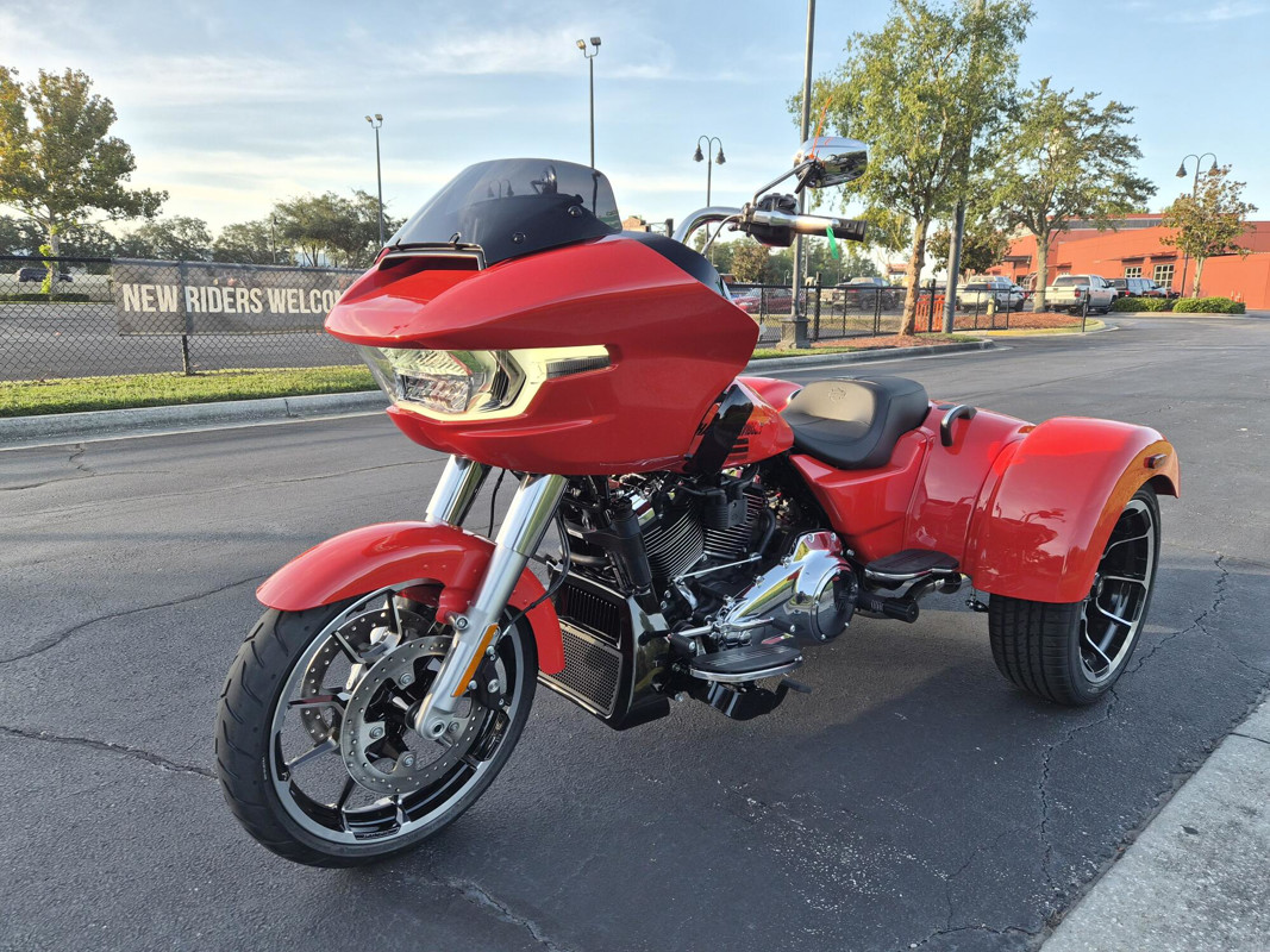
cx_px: 635
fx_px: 844
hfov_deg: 73.9
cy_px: 476
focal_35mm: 23
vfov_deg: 58.9
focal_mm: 5.4
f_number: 1.8
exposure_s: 1/958
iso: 80
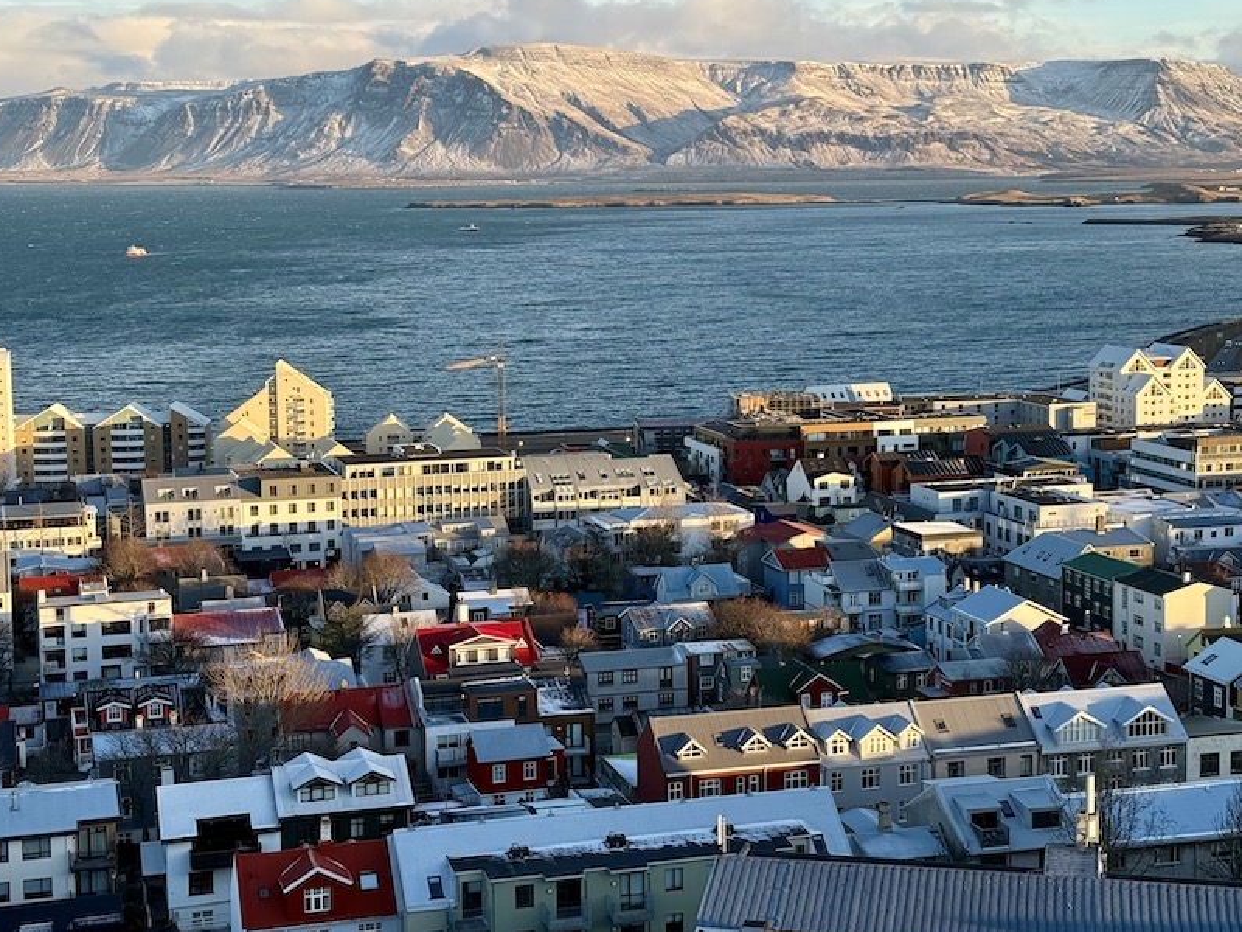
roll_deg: +0.7
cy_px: 410
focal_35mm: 60
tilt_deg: -6.9
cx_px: 654
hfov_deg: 32.2
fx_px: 2153
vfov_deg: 24.4
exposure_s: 1/1116
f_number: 1.78
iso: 64
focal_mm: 6.76
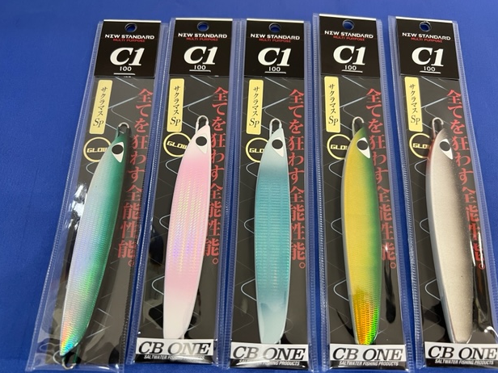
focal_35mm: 27
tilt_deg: -69.2
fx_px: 388
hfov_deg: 65.3
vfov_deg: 51.3
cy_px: 192
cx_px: 254
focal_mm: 5.7
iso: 100
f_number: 1.5
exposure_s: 1/50
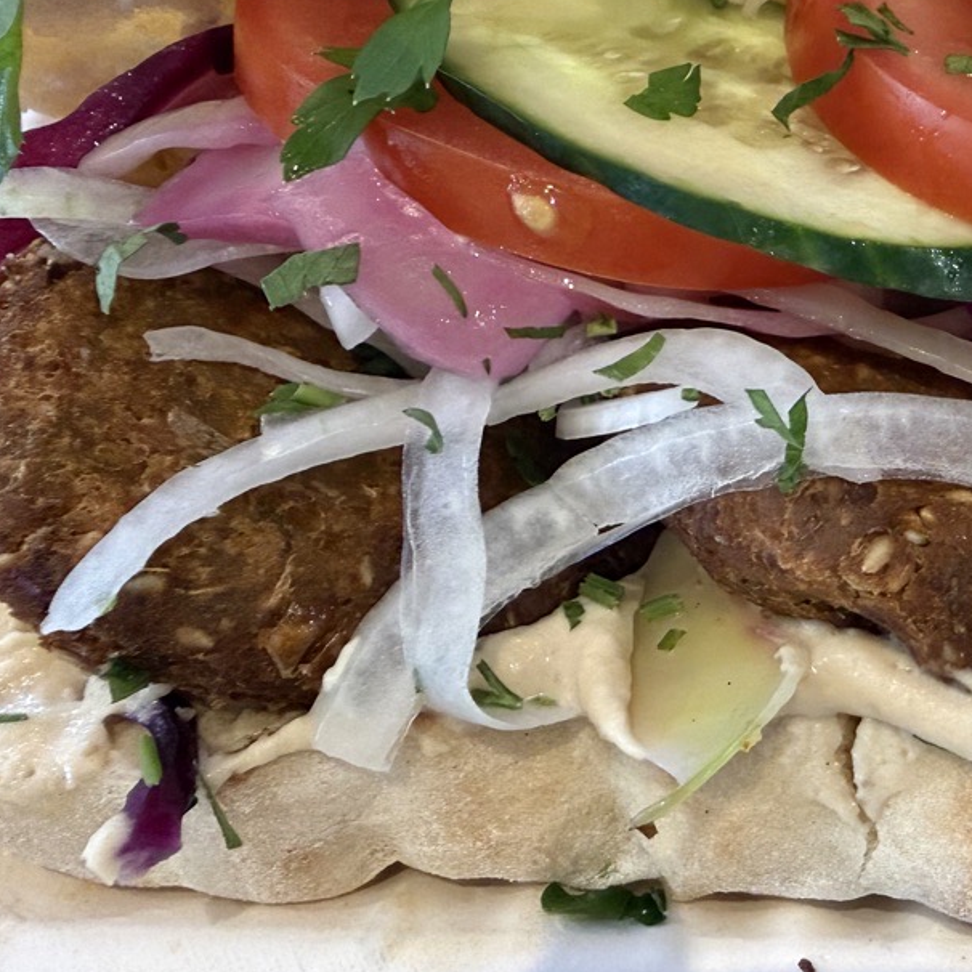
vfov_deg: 39.5
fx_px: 1334
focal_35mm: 42
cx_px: 946
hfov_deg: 36.4
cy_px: 316
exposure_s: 1/58
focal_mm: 2.22
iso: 500
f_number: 2.2
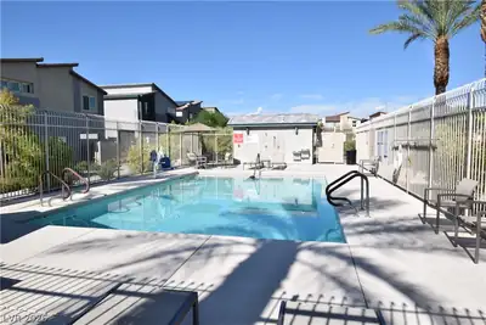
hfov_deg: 77.3
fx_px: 304
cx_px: 243
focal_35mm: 22
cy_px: 162
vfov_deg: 56.2
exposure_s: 1/160
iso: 100
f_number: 10
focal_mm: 15
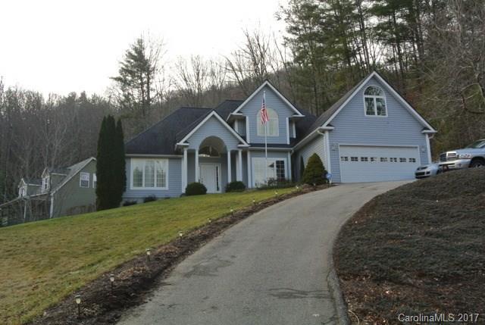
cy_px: 162
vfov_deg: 37.0
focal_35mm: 36
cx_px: 242
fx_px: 486
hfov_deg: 53.1
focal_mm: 13.6
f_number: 14
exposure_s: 1/60
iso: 200
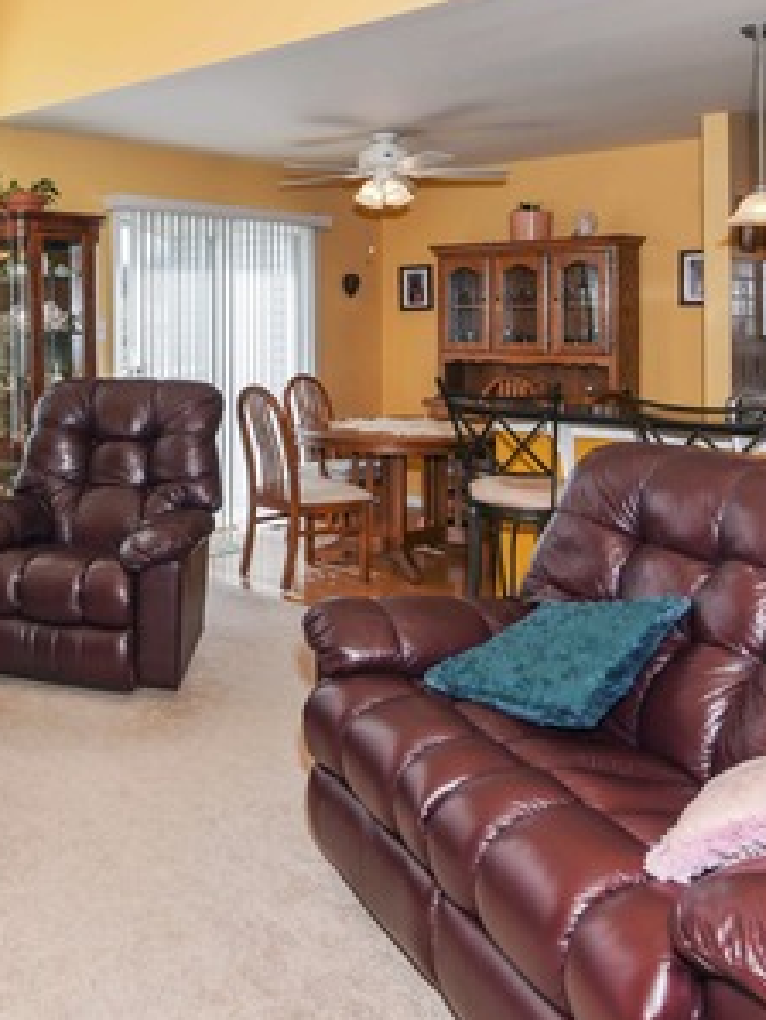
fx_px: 972
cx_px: 65
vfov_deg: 55.0
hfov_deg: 39.6
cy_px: 416
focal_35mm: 33
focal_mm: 16
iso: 200
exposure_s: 1/100
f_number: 8
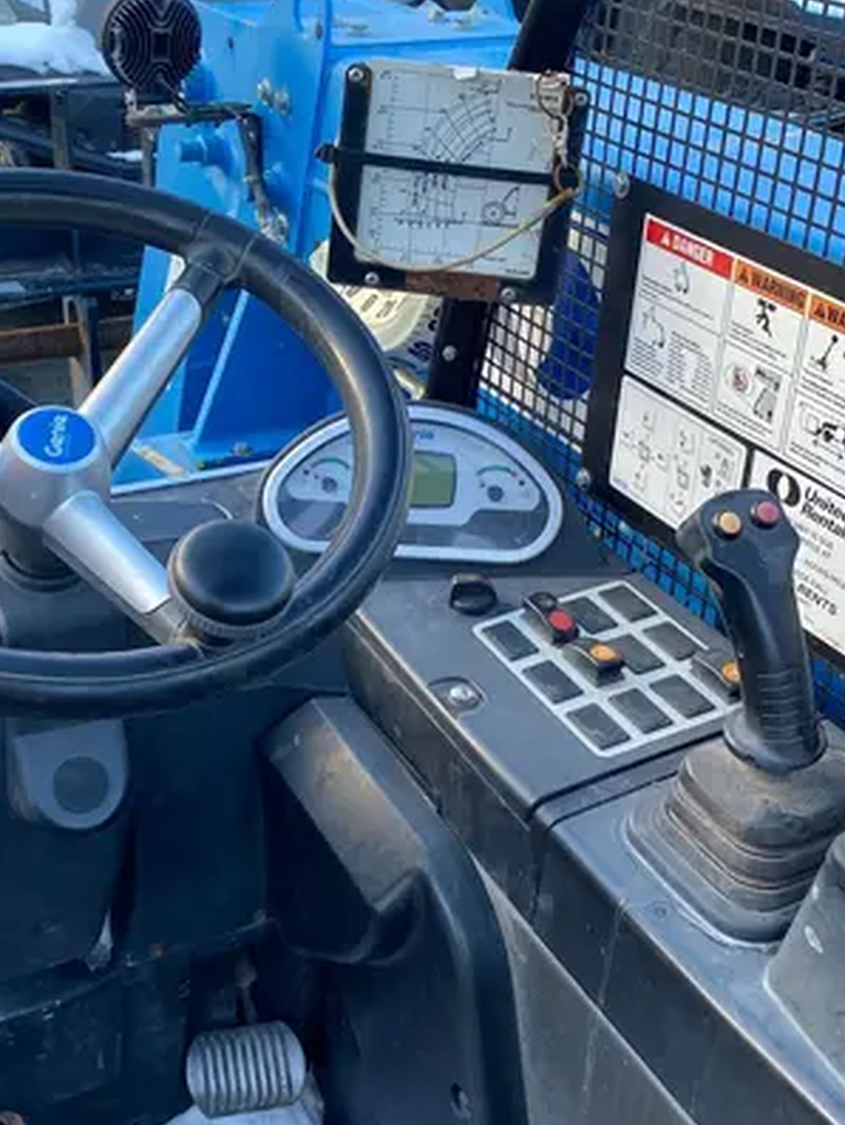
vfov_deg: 39.6
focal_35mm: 48
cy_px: 588
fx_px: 1561
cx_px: 301
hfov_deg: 30.1
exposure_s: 1/121
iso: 80
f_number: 1.8
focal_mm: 4.25
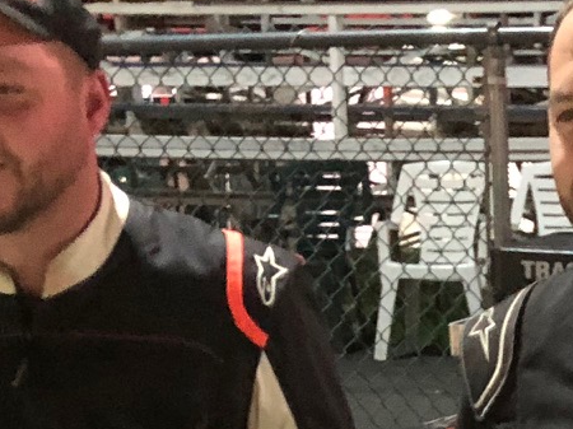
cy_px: 779
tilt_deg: -12.7
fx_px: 2151
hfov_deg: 14.3
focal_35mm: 130
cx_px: 833
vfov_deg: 10.7
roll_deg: -0.7
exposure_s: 1/17
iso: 640
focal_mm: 3.99
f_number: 1.8
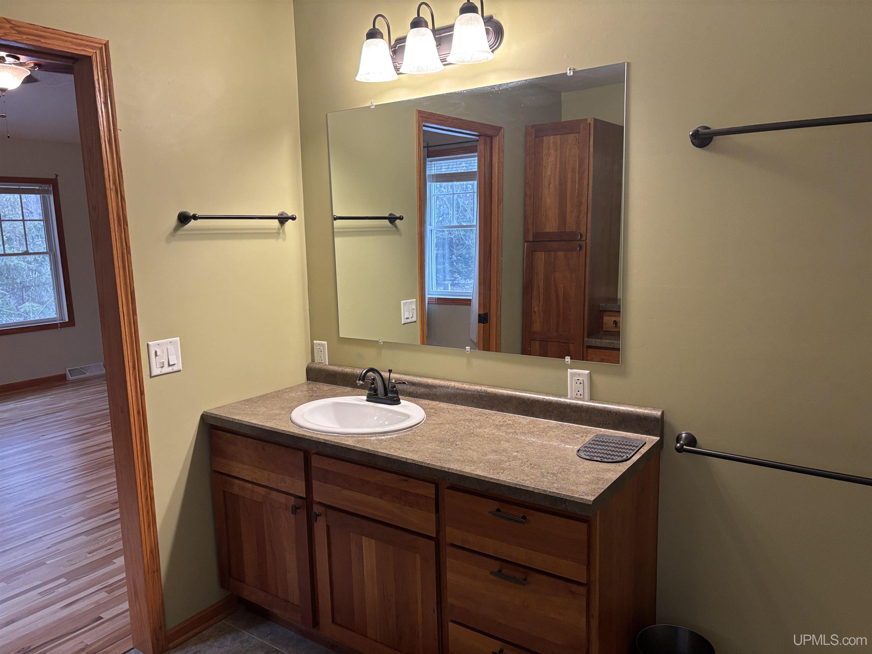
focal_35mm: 26
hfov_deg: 67.3
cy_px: 327
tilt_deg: -9.5
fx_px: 655
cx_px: 436
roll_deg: +1.0
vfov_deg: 53.1
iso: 160
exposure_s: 1/60
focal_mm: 5.96
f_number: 1.6
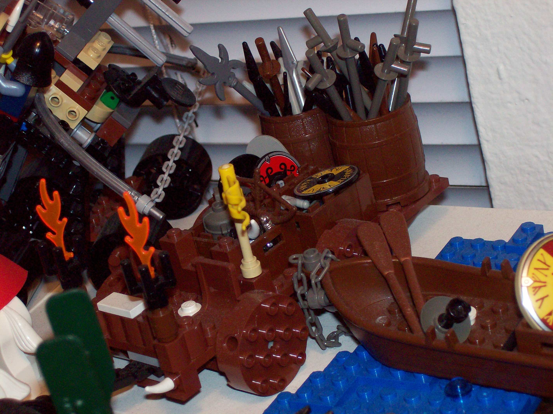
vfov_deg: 17.0
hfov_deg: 22.5
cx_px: 276
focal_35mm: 87
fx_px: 1389
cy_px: 207
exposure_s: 1/109
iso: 140
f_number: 4.3
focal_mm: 14.3
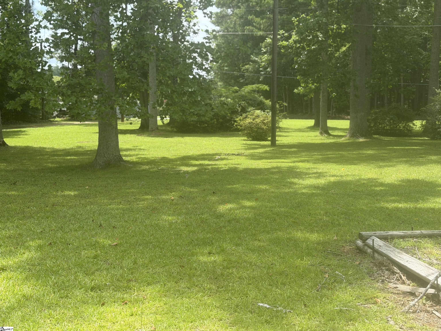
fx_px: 612
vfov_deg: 30.3
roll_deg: -1.1
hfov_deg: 39.7
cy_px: 166
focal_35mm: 48
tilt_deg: -5.6
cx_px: 220
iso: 80
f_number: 1.78
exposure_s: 1/1678
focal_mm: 6.76
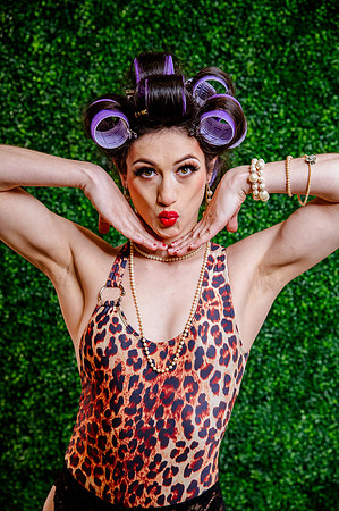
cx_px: 170
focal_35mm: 78
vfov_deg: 26.0
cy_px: 256
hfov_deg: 17.5
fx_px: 1104
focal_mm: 78
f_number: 6.3
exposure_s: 1/160
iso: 2000
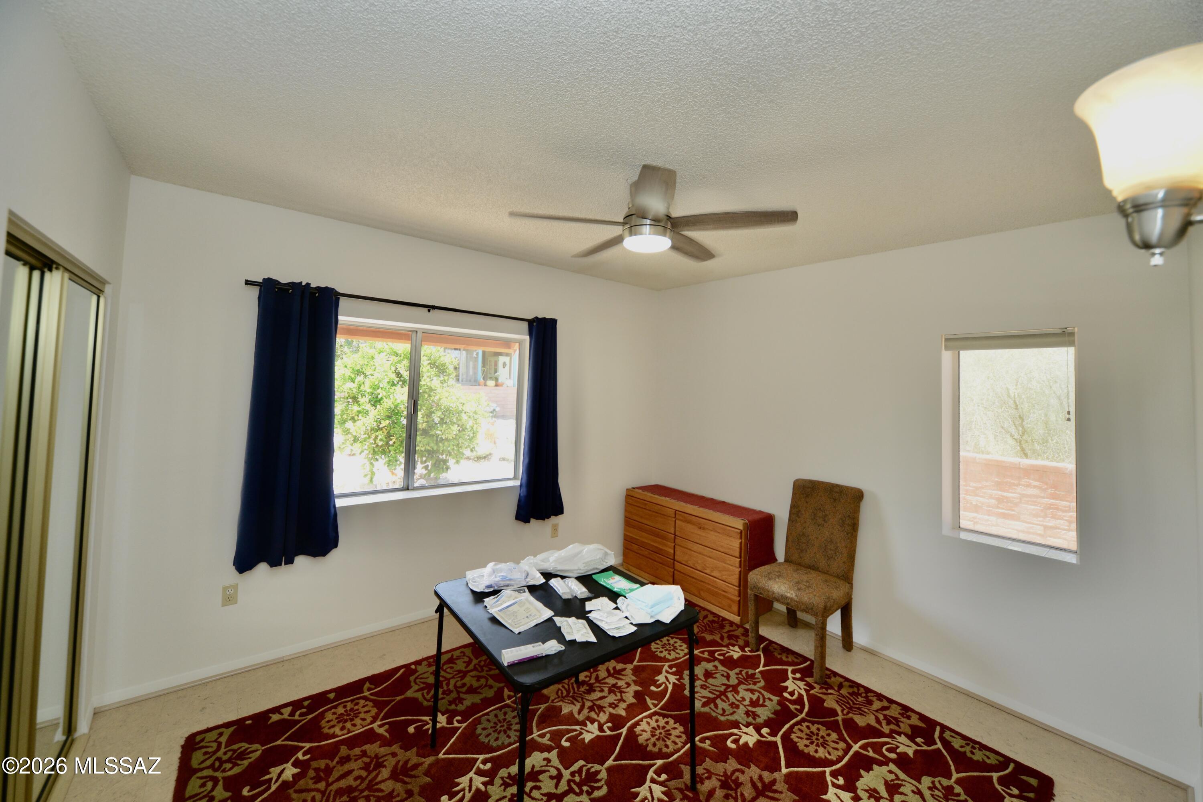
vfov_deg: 90.0
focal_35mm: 12
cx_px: 602
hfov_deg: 112.6
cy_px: 401
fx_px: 401
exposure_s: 1/100
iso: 800
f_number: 7.1
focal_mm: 12
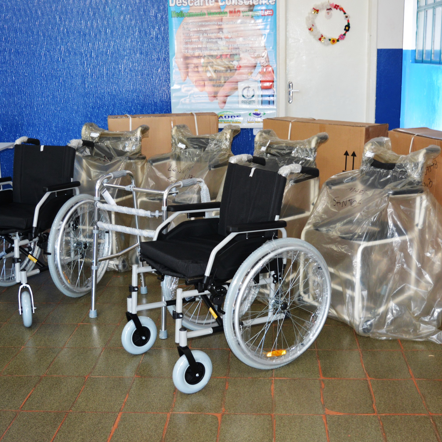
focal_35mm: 49
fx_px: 703
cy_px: 218
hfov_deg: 34.9
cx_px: 241
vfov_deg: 34.9
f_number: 4
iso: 560
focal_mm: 25
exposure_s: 1/60
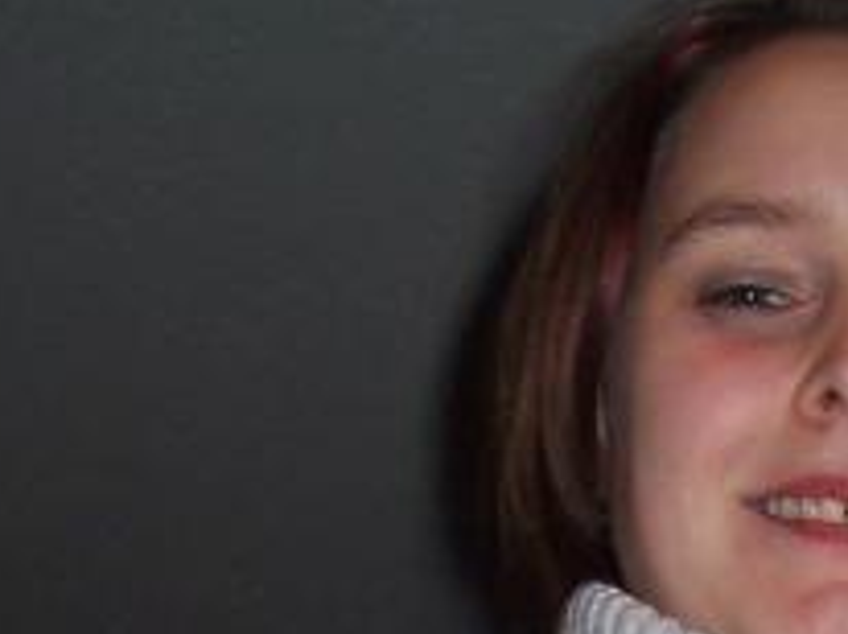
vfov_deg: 11.3
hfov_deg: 15.3
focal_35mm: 128
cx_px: 673
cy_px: 755
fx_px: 3132
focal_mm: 5.6
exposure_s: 1/60
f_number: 2.8
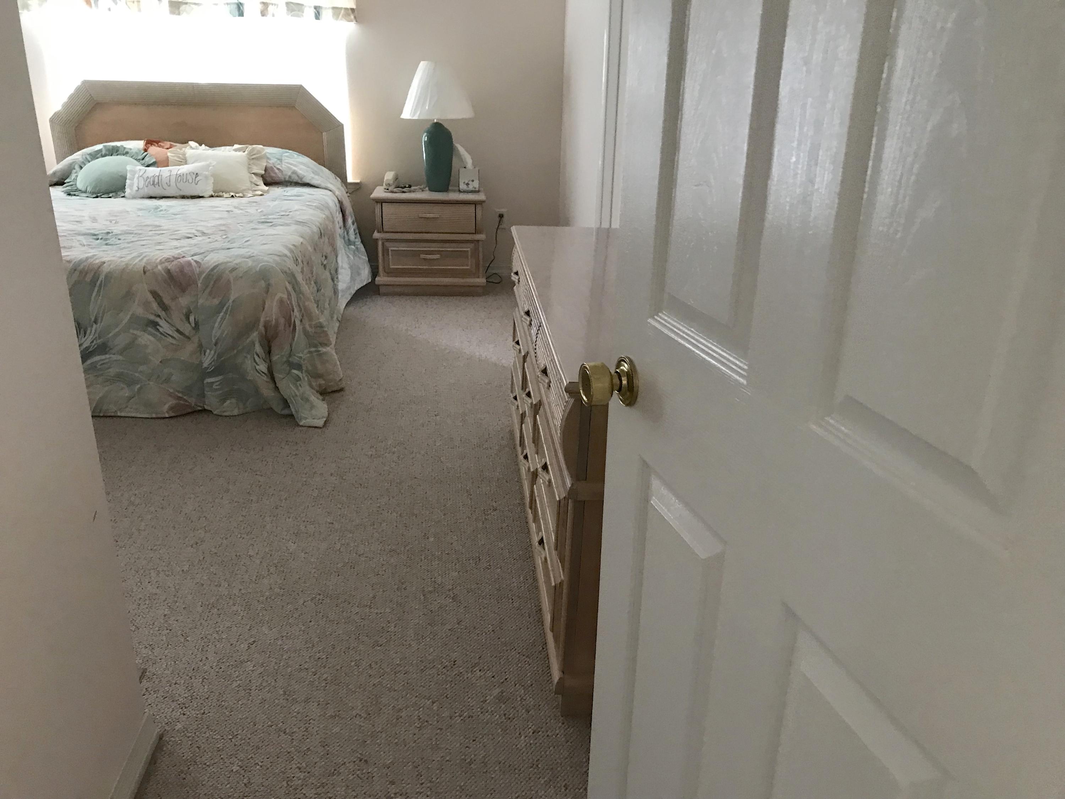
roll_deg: -1.1
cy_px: 400
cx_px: 532
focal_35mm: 28
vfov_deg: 49.7
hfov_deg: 63.4
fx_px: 861
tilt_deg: -20.2
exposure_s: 1/15
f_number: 1.8
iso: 80
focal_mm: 3.99
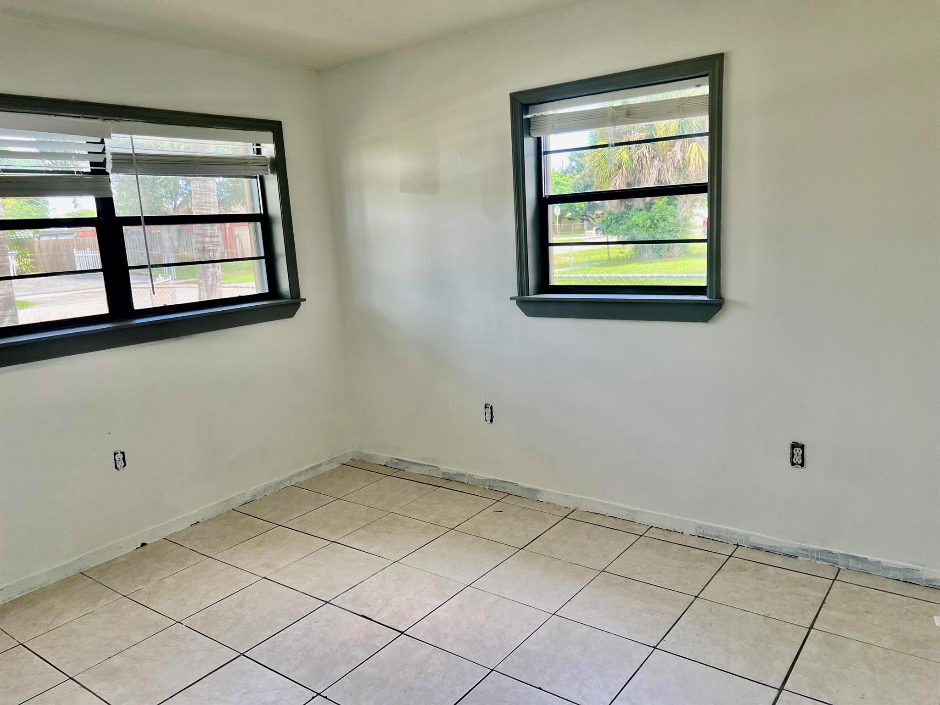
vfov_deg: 53.1
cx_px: 470
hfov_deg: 67.3
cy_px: 352
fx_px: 706
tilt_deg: -9.6
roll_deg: +4.4
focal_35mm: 26
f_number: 1.5
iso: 64
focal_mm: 5.7
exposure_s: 1/162
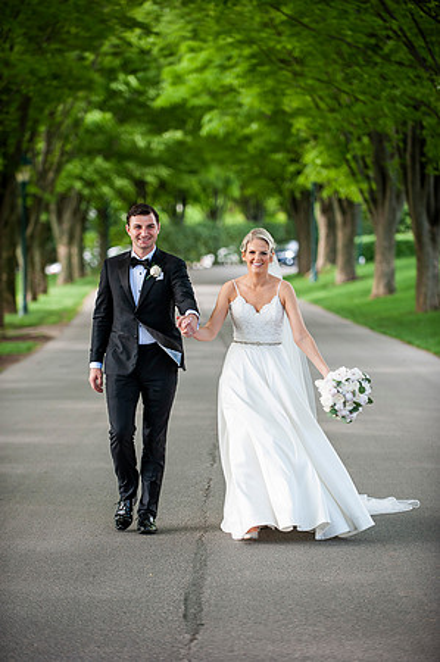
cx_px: 220
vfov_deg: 15.2
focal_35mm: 135
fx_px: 2481
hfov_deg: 10.1
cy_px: 331
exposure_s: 1/1000
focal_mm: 135
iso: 640
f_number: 2.8
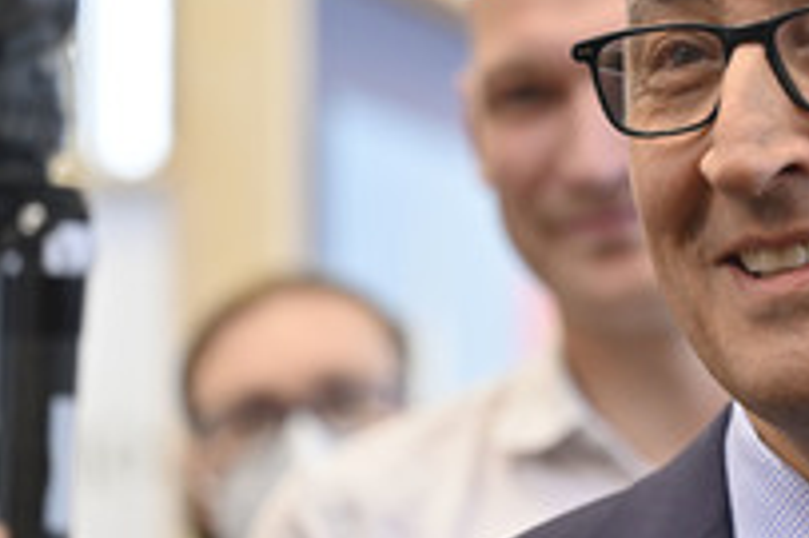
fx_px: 4244
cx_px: 895
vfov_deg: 7.3
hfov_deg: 10.7
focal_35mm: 189
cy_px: 255
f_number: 2.8
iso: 1600
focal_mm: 85
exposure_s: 1/500
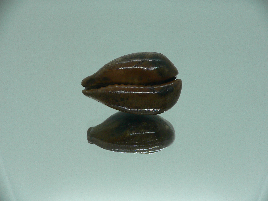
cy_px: 100
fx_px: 271
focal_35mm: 35
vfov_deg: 40.7
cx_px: 134
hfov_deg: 52.6
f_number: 2.8
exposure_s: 1/60
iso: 100
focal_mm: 4.6
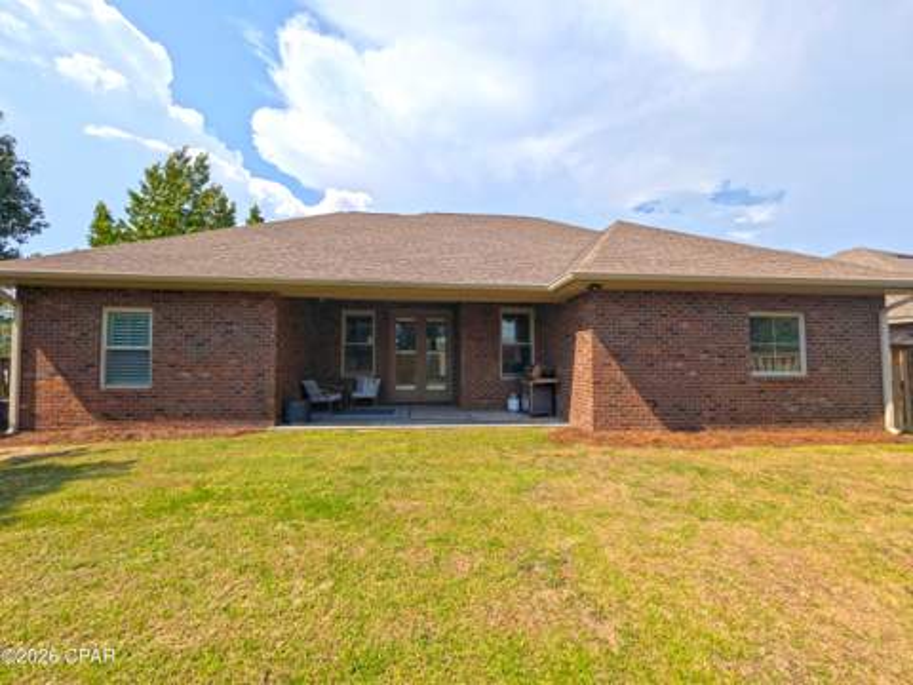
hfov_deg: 110.5
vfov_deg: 94.5
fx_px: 317
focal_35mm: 12
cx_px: 456
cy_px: 342
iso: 47
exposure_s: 1/3922
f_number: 1.7
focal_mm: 2.02
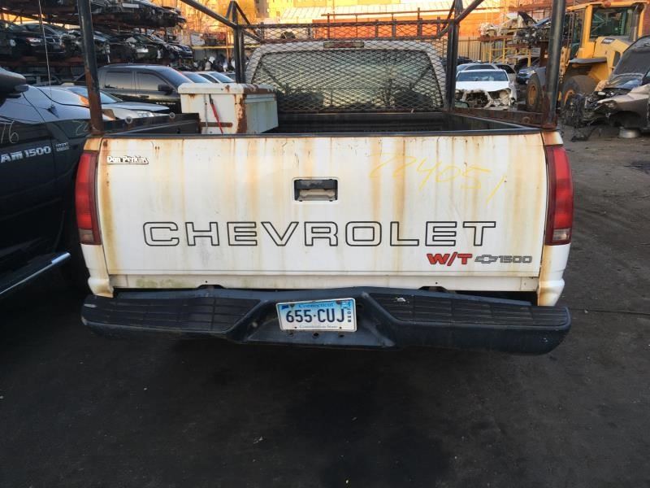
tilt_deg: -14.3
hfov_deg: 61.7
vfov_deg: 48.2
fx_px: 545
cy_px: 244
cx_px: 325
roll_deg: +1.9
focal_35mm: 29
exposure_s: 1/60
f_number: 2.2
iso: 32
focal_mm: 4.15
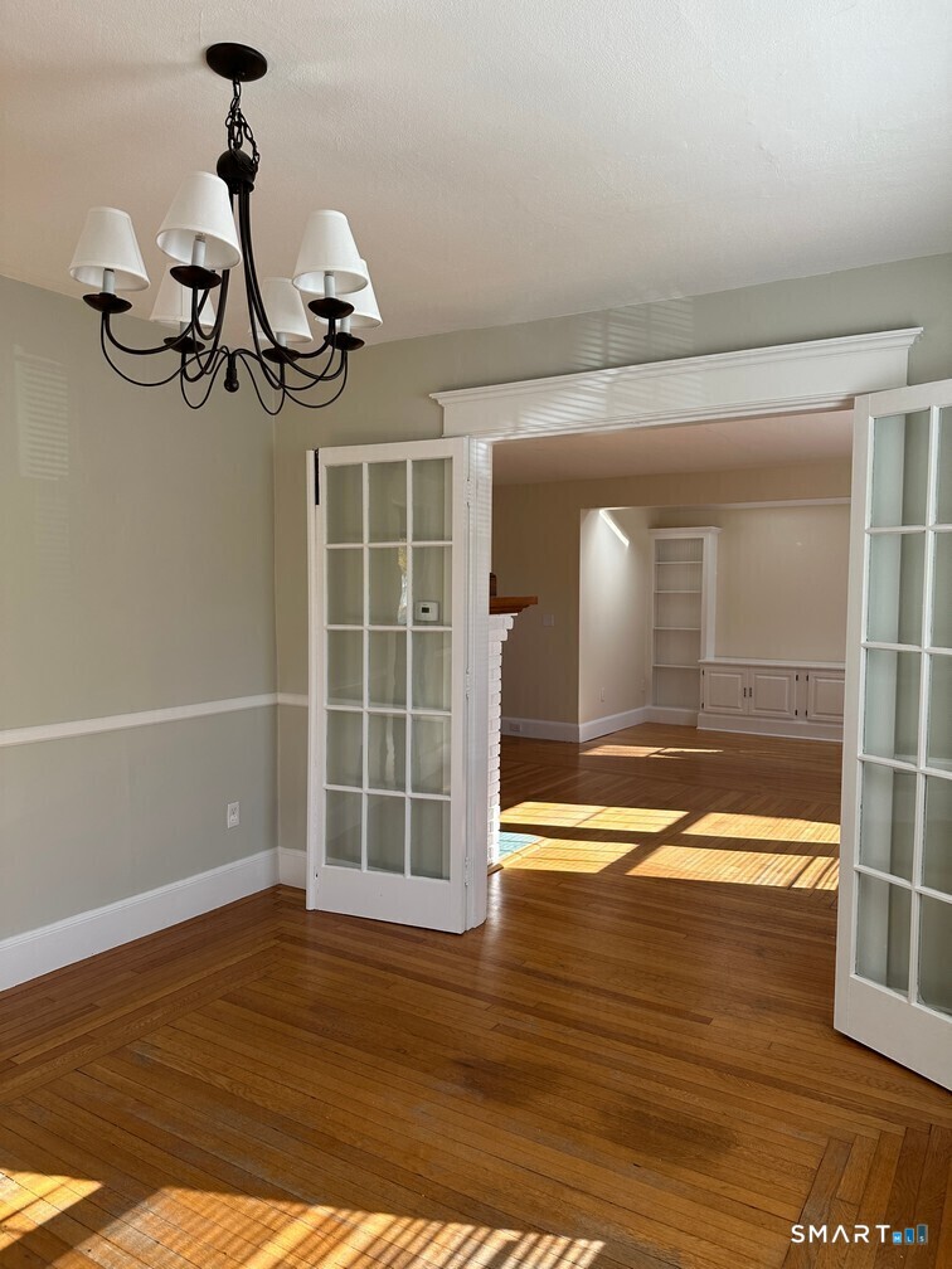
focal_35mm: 24
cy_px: 634
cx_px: 476
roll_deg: -1.0
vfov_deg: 71.6
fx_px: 880
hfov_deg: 56.8
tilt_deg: -5.3
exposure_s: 1/327
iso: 80
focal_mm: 6.86
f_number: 1.78
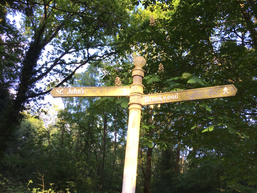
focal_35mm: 31
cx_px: 128
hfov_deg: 58.4
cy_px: 96
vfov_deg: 45.4
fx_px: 230
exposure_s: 1/100
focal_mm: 3.3
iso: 32
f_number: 2.4
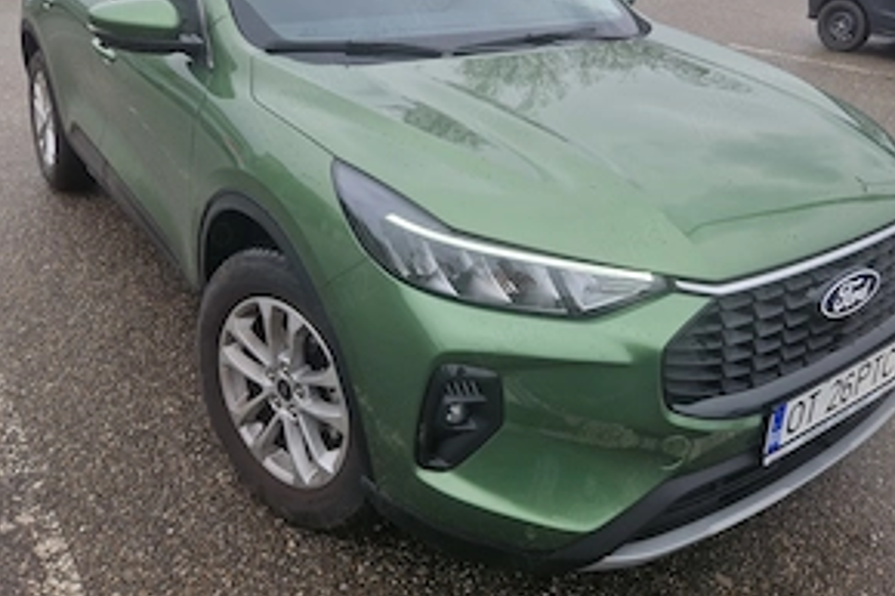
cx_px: 460
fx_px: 820
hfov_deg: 57.2
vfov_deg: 38.2
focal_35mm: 33
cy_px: 108
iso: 50
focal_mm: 5.4
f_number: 1.8
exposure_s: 1/180
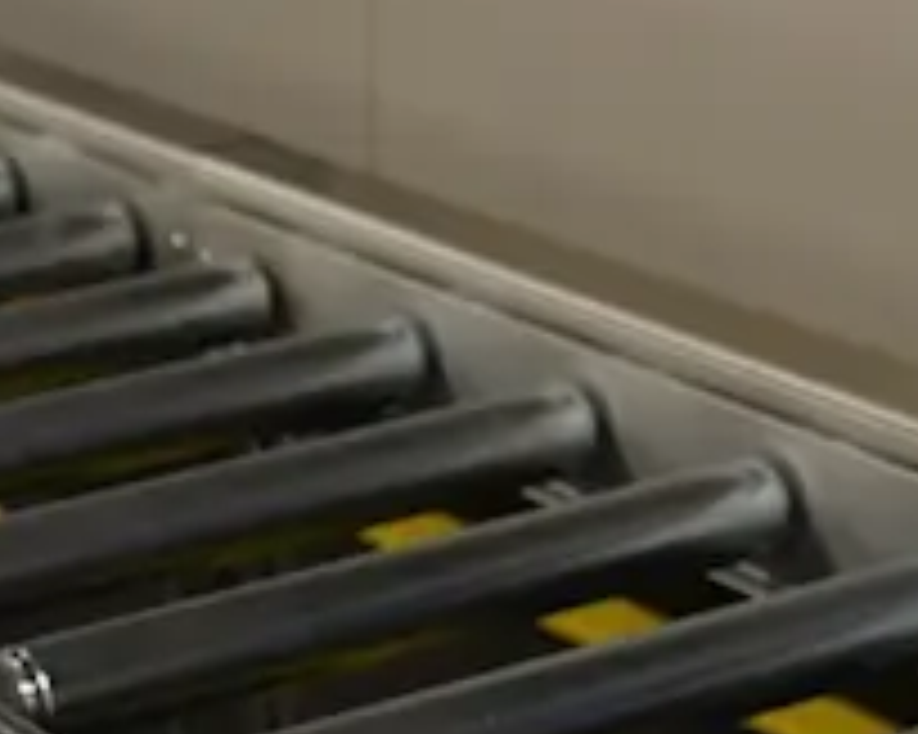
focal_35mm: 146
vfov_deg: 10.3
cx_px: -148
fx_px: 3965
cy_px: 957
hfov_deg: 12.9
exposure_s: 1/60
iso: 500
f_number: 4
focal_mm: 31
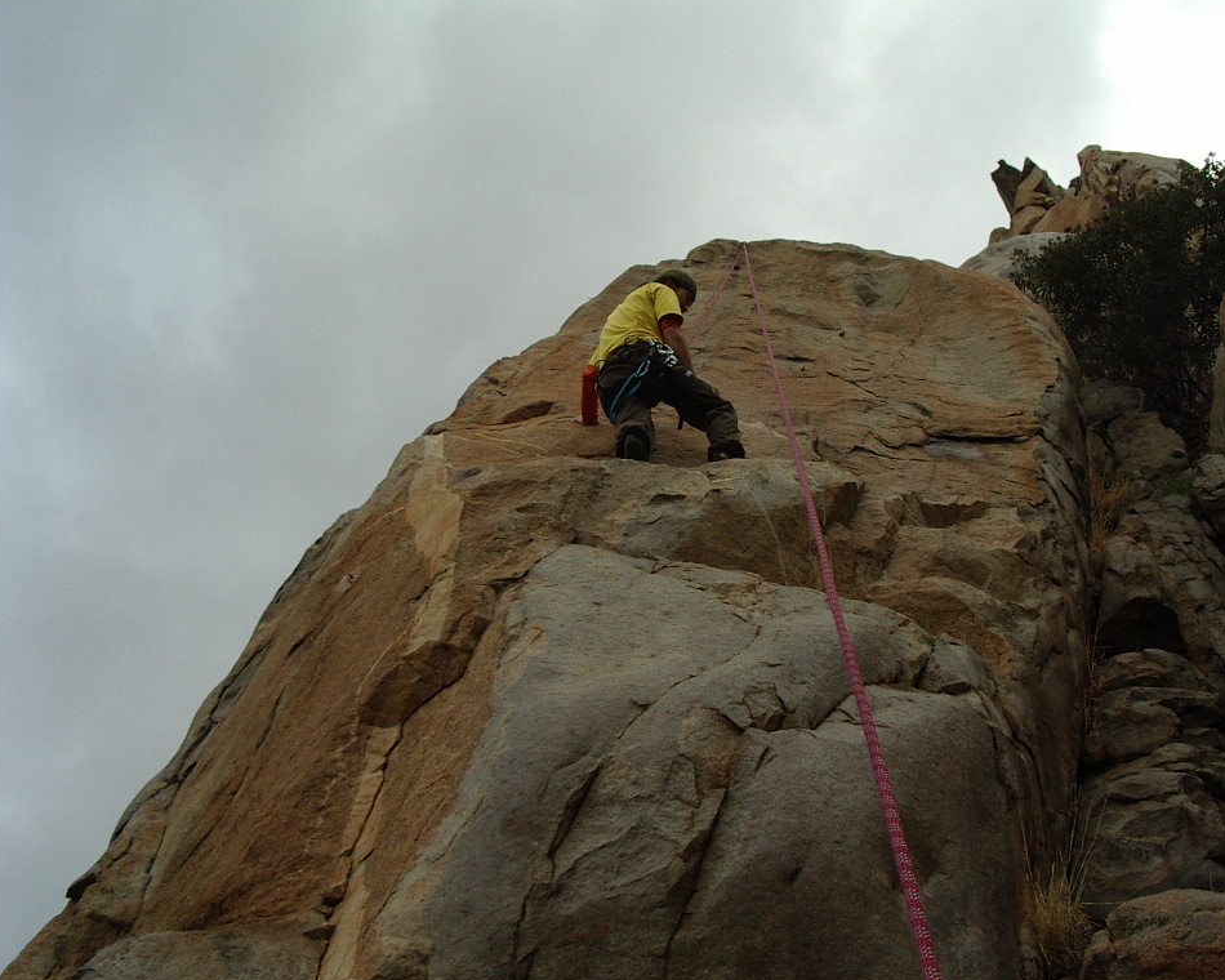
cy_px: 490
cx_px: 651
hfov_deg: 45.8
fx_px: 1450
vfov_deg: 37.3
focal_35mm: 40
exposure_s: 1/320
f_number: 4.8
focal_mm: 5.8
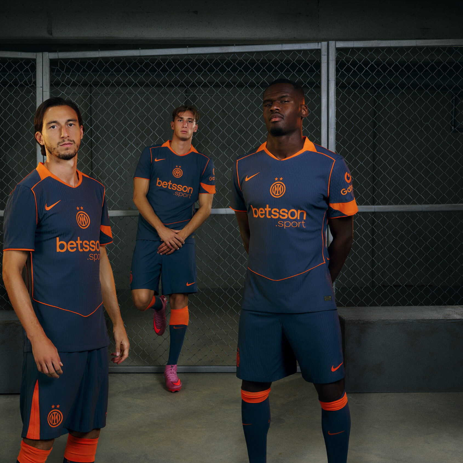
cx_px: 171
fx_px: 681
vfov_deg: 37.6
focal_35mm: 45
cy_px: 233
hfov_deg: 37.3
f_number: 9
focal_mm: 35
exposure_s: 1/160
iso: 160
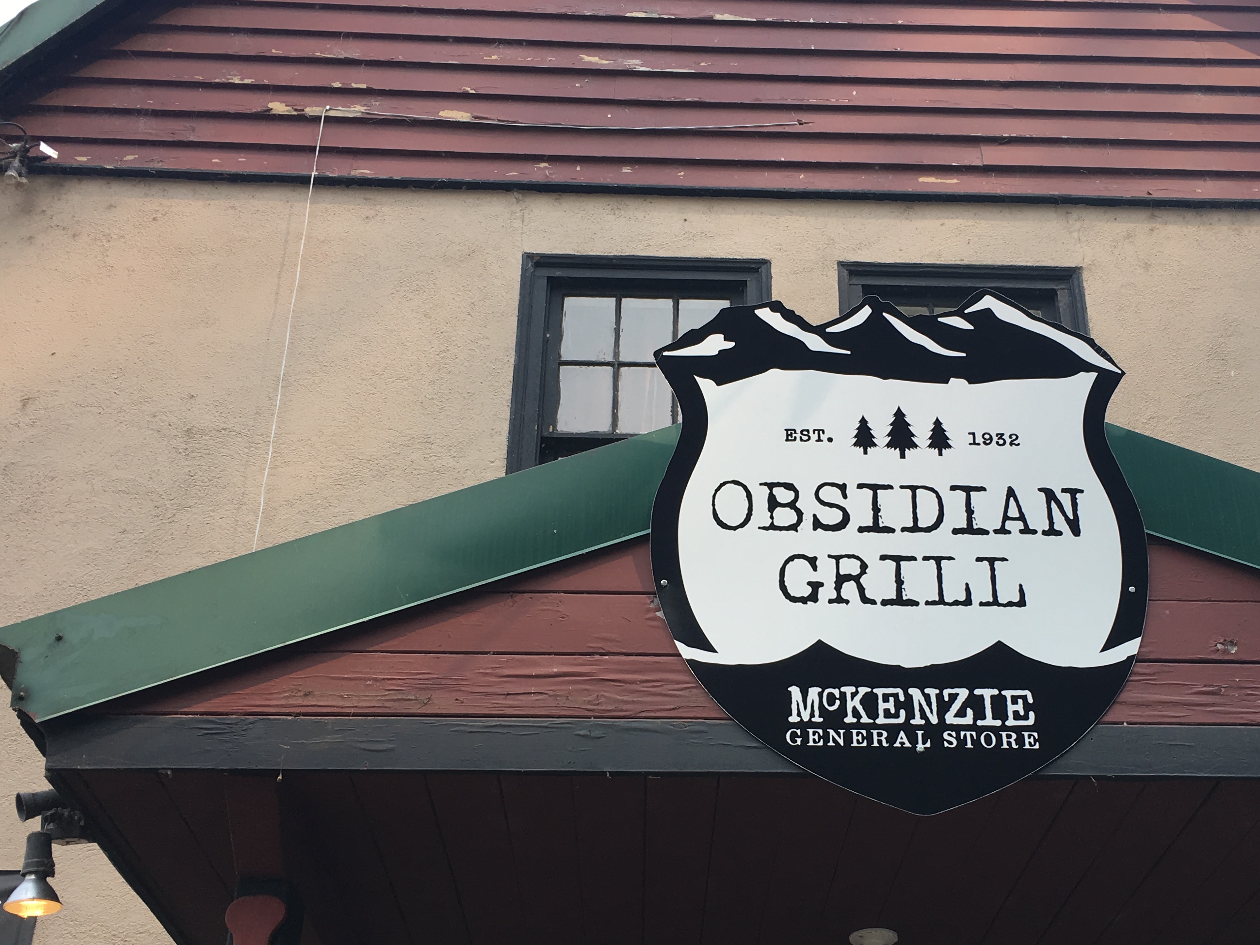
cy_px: 567
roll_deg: +1.0
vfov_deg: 32.1
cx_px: 764
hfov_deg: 41.8
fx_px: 1638
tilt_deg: +30.2
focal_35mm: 45
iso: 25
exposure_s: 1/444
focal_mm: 4.15
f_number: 2.2
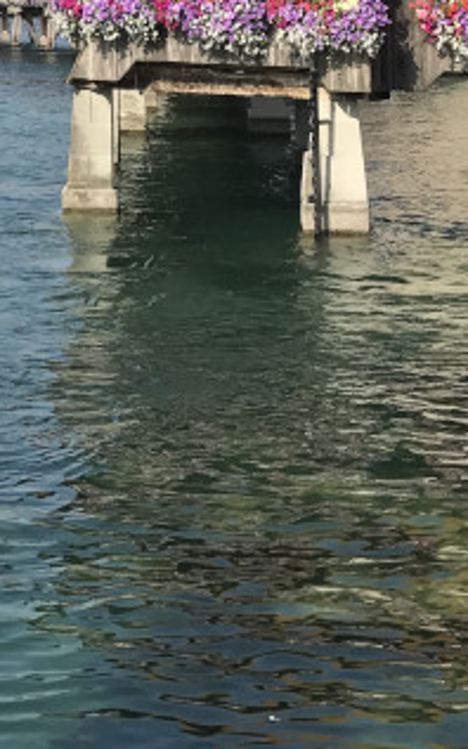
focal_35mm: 100
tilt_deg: +4.6
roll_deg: +0.3
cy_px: -161
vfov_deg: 19.5
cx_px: -27
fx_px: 2042
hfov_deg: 12.9
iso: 20
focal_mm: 3.99
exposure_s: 1/1742
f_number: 1.8
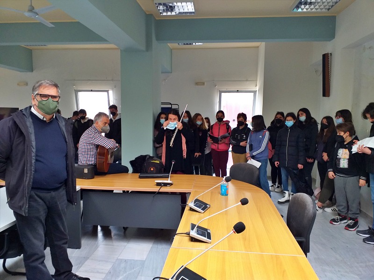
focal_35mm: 27
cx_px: 187
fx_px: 292
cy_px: 140
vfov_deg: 51.4
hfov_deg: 65.3
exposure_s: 1/50
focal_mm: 3.6
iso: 80
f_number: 1.9
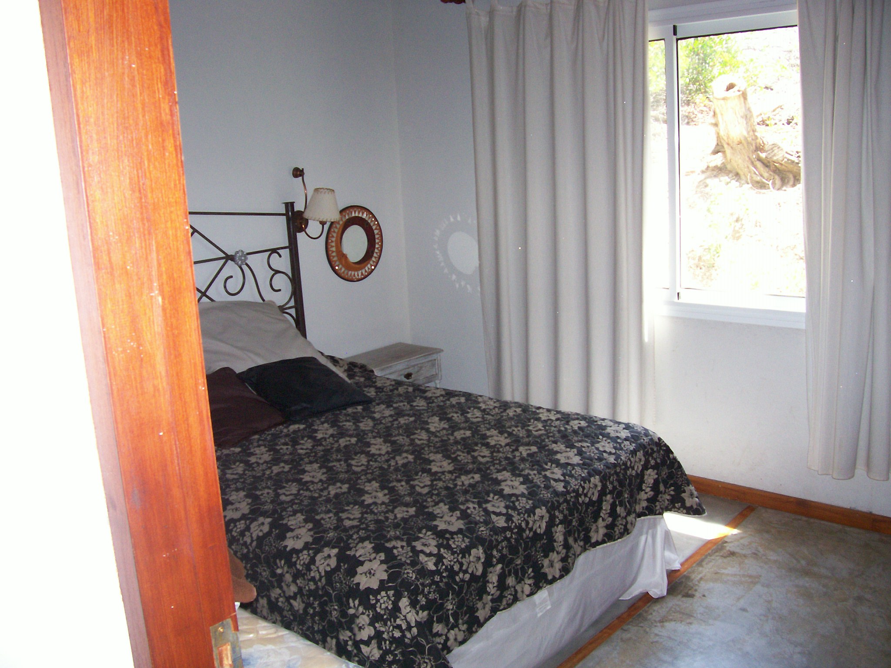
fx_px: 875
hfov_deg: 54.0
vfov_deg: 41.8
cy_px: 334
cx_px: 446
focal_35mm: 34
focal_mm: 5.6
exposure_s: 1/112
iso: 140
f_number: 2.7
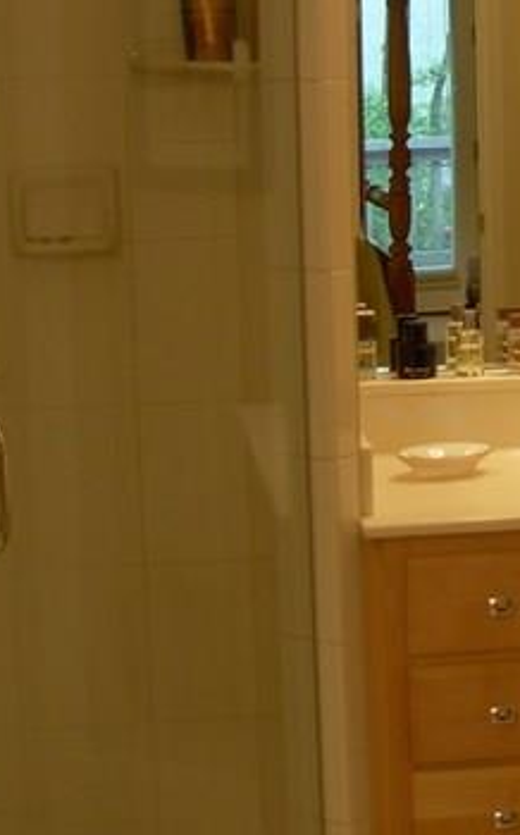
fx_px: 2682
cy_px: 188
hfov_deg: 10.8
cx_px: 656
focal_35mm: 118
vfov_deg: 17.6
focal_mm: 6.3
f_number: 2.9
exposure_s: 1/13
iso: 79
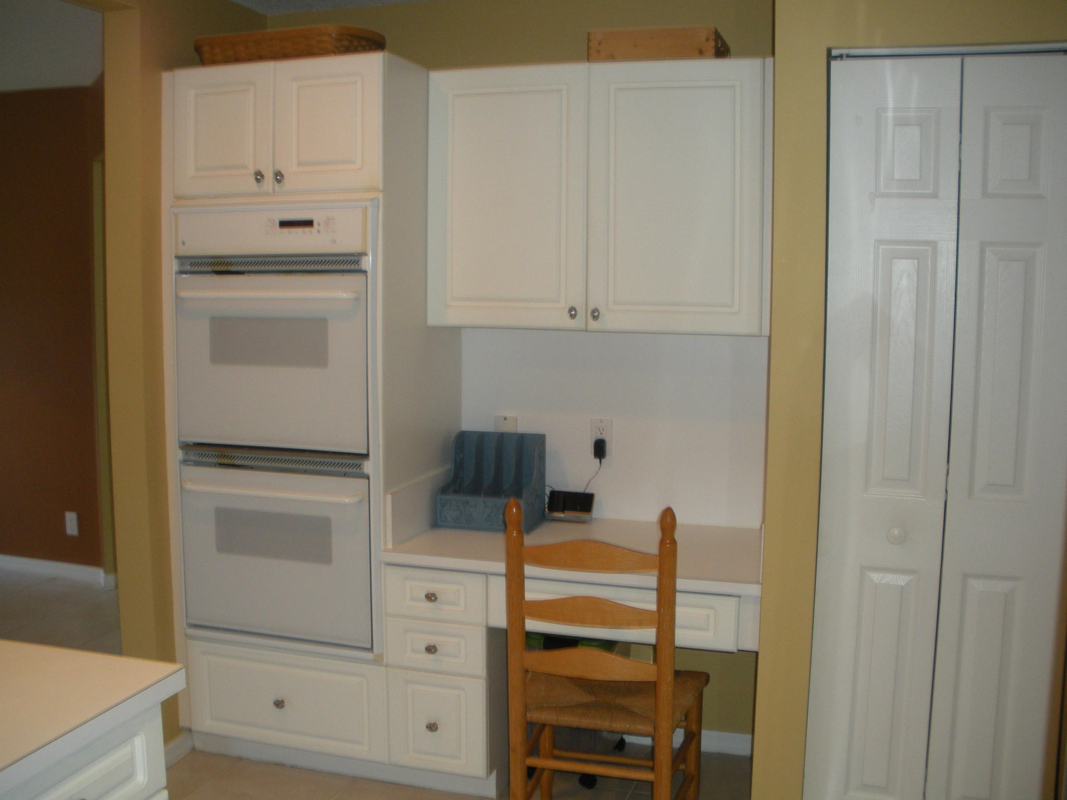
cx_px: 534
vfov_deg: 39.7
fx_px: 1110
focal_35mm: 36
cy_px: 400
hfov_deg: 51.4
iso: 123
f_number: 3.5
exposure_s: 1/32.1
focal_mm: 6.3
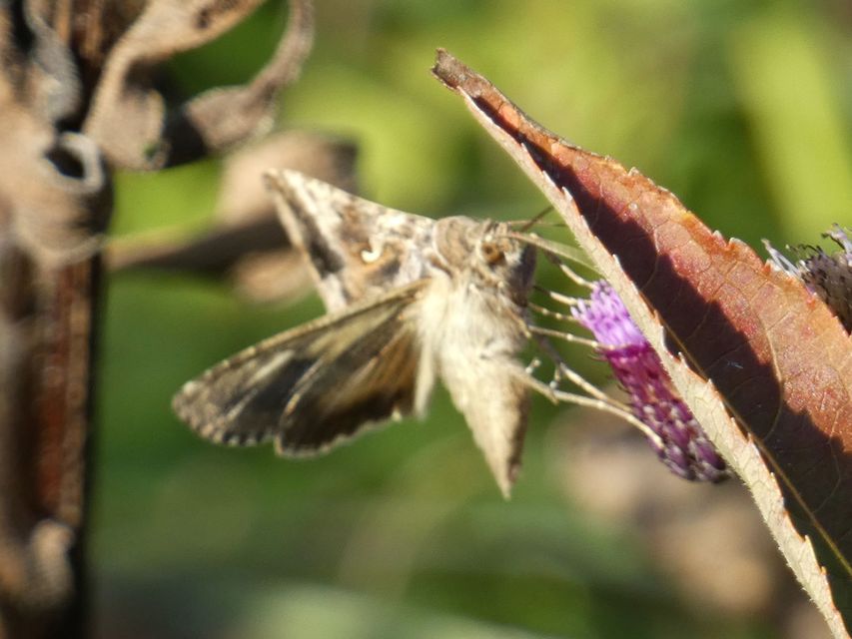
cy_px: 320
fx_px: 15311
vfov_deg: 2.4
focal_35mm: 622
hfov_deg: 3.2
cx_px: 426
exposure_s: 1/100
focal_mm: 111.5
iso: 125
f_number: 5.6
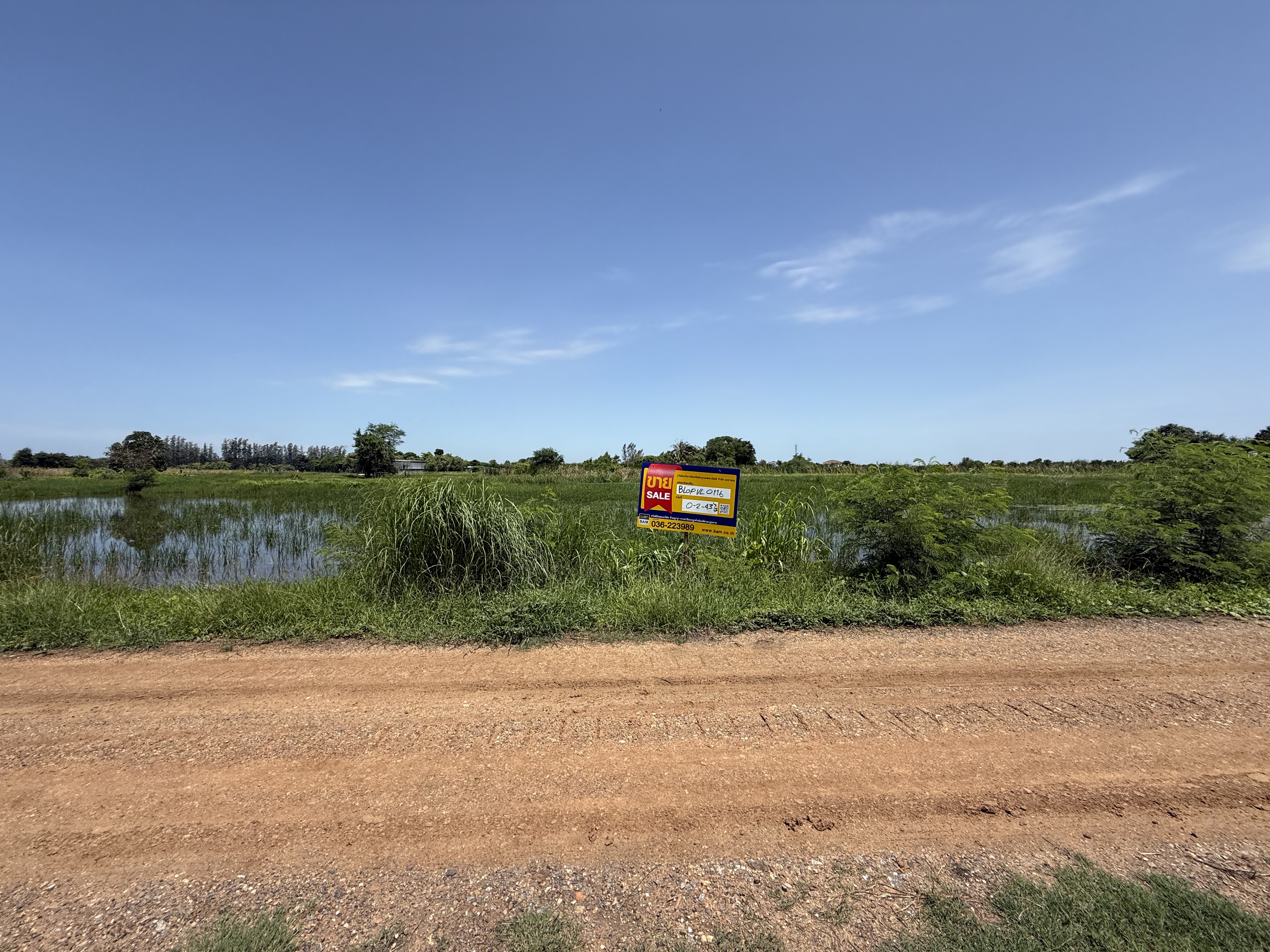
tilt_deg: +0.2
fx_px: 514
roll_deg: +0.1
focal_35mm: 14
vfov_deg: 85.7
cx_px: 635
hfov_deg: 102.1
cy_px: 476
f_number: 2.2
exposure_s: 1/2165
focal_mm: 2.22
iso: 50
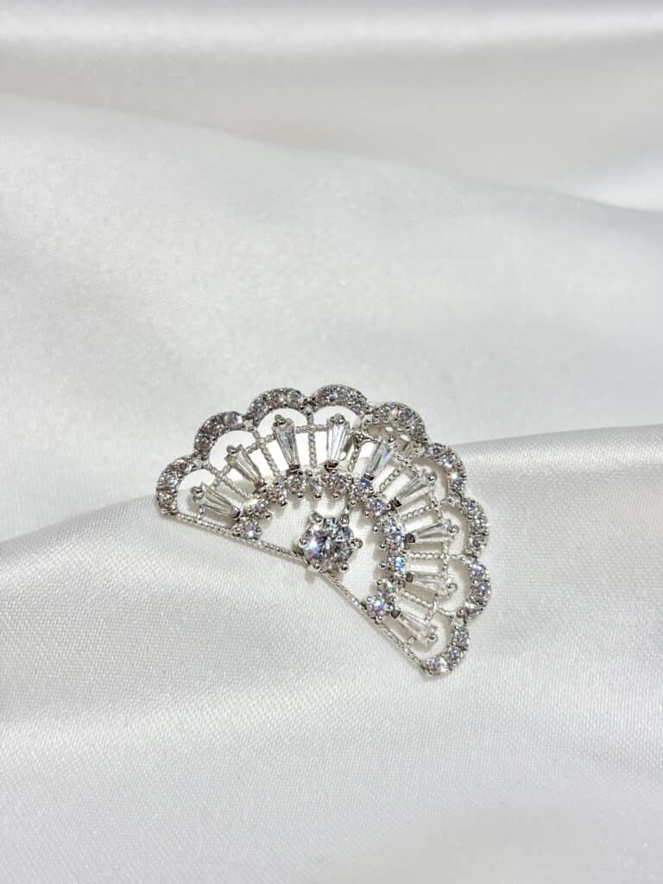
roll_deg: +8.1
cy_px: 442
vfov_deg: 36.8
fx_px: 1328
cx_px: 332
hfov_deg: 28.0
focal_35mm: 52
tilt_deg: -24.5
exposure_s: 1/274
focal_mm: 5.96
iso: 32
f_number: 1.6
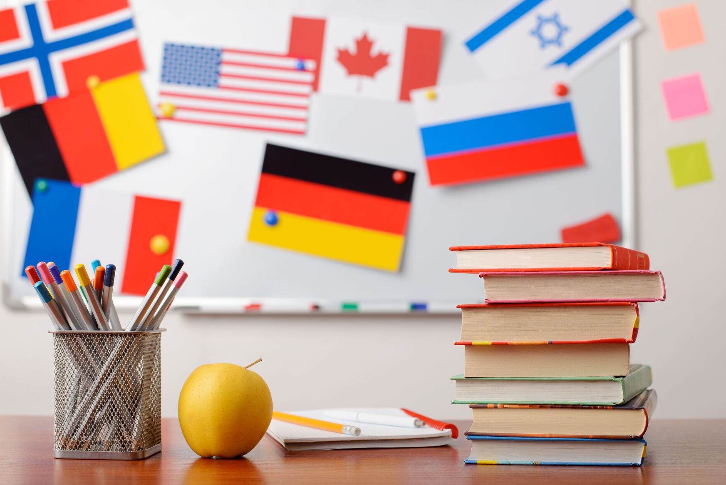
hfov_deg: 36.2
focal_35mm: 55
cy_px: 240
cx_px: 351
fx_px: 1110
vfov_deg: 24.6
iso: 100
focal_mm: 50
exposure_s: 1/125
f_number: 5.6
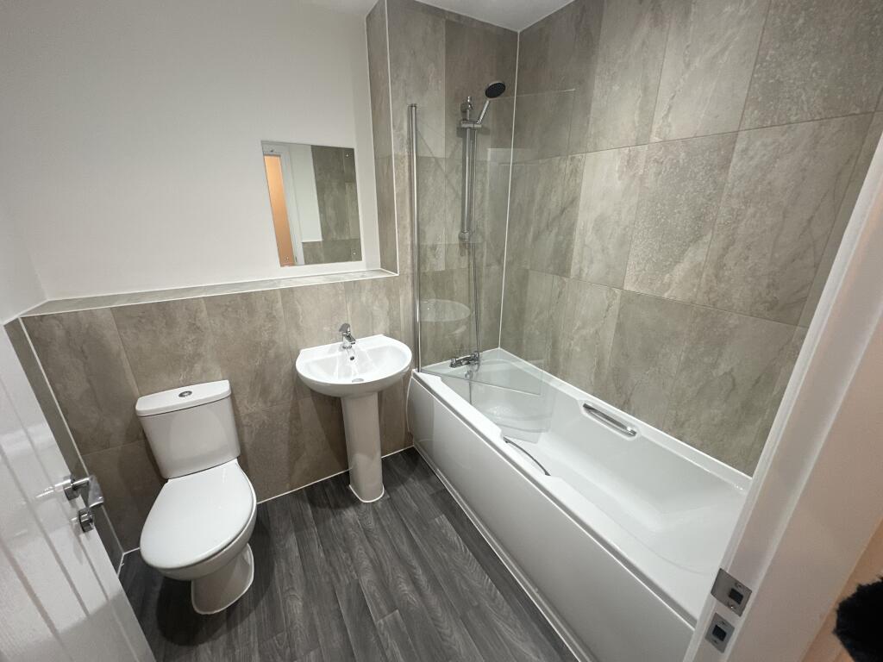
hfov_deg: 102.1
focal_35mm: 14
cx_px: 442
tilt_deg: -20.2
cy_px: 331
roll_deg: -0.1
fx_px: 357
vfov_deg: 85.7
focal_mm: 2.22
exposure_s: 1/100
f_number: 2.2
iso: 160
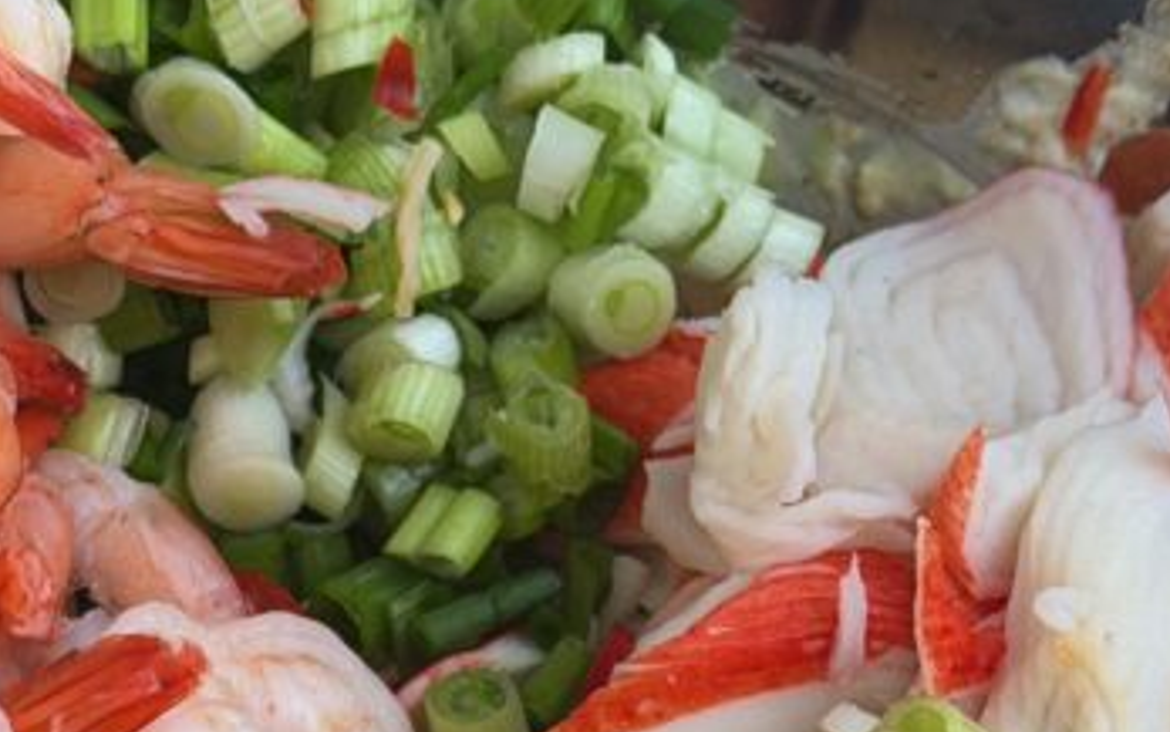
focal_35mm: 150
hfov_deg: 13.9
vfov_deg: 8.5
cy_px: 1208
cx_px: 209
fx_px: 4784
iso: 200
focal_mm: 6.76
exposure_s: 1/60
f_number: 1.8
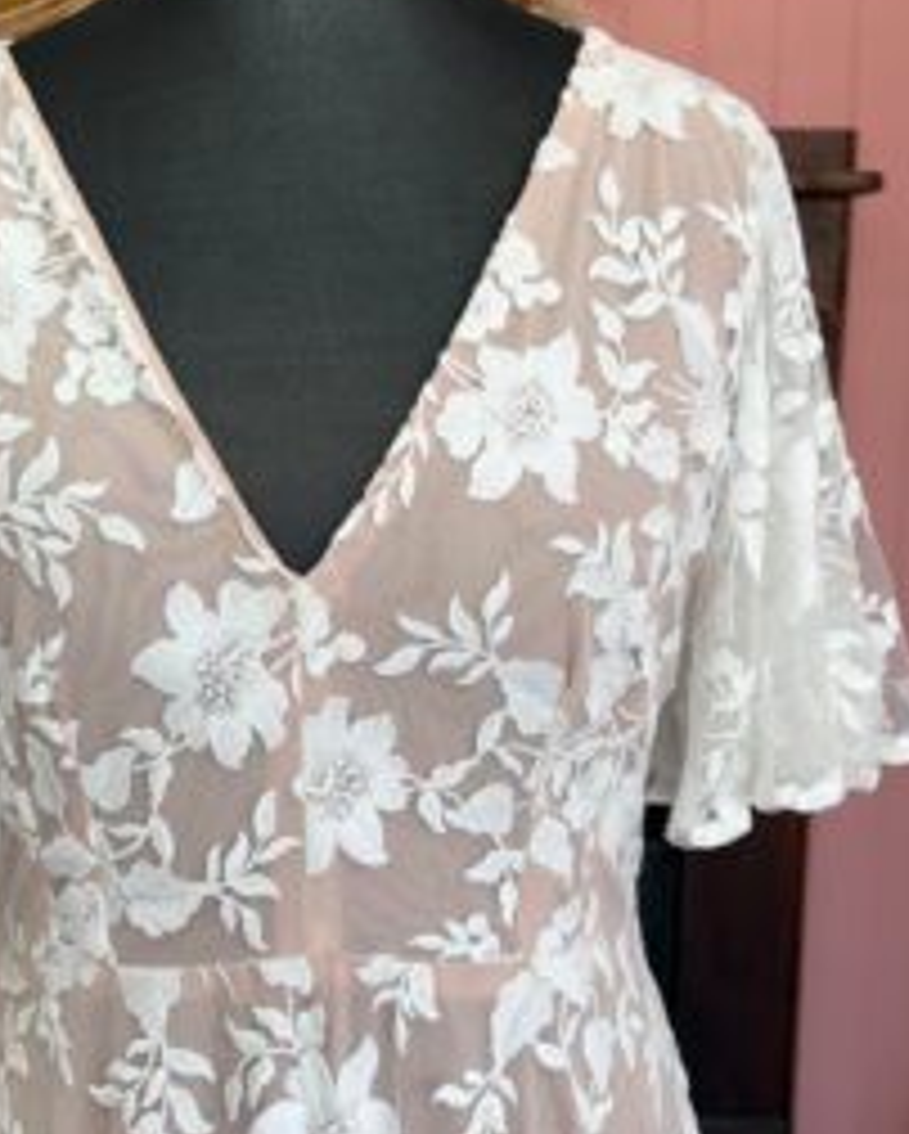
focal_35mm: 43
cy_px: 533
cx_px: 306
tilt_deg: -8.3
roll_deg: +1.0
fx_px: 1444
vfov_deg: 42.8
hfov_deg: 34.6
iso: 40
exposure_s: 1/100
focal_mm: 5.96
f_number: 1.6
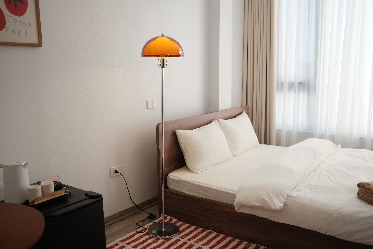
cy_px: 124
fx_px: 363
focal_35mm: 35
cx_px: 186
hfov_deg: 54.4
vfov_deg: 37.9
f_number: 2.5
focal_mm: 23
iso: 320
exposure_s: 1/180
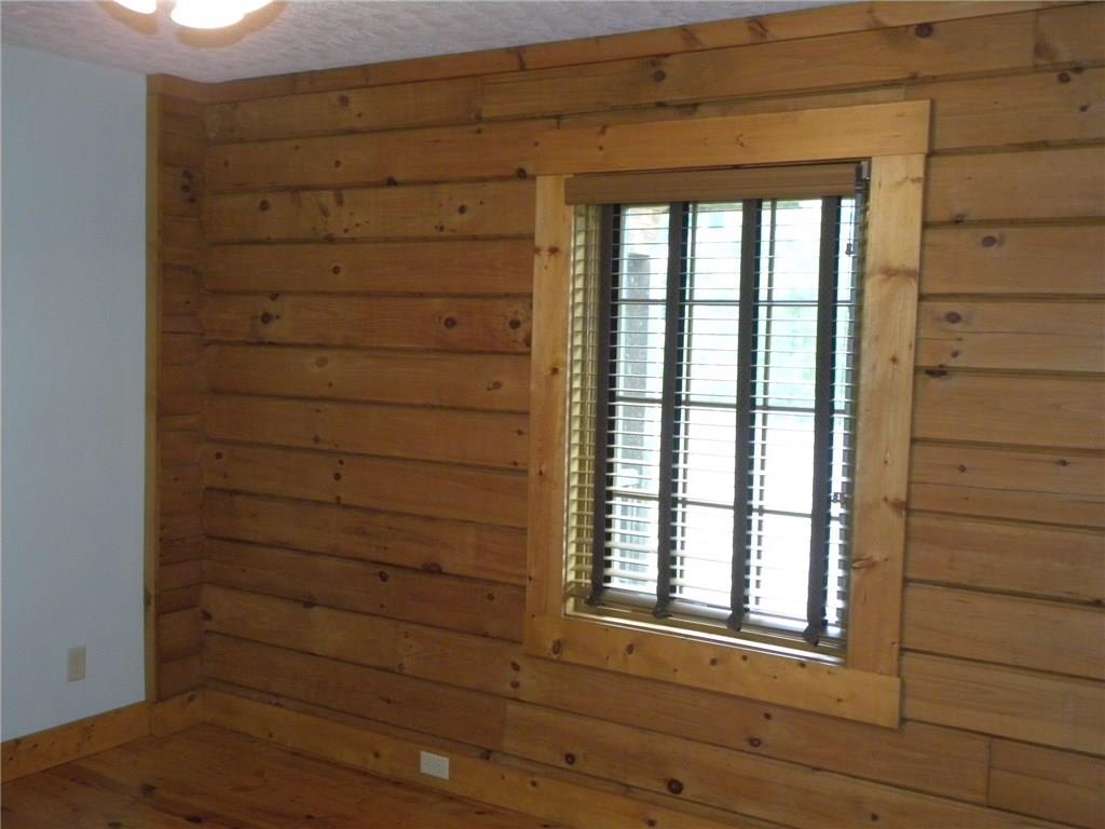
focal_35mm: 37
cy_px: 414
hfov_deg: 50.1
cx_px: 552
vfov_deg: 38.7
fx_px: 1181
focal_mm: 6.6
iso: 400
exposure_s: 1/30
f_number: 3.2
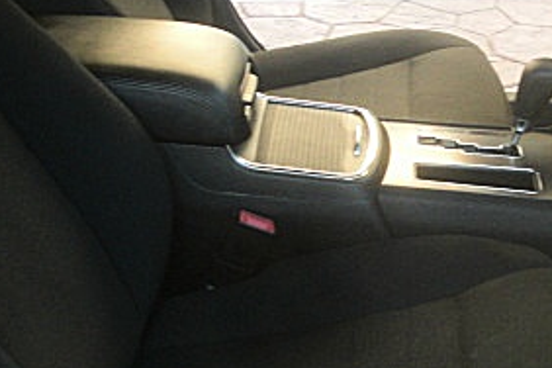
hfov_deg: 23.4
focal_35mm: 85
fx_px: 1303
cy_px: 206
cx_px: 478
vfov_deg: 16.1
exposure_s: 1/100
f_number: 2.8
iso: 200
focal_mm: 6.3
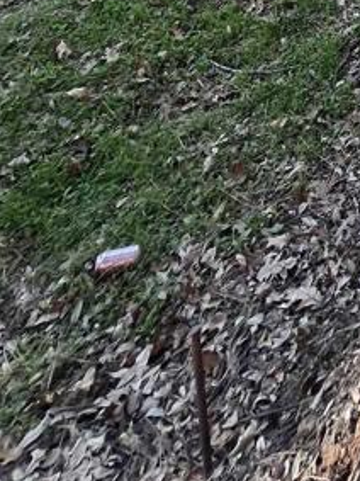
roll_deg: +0.4
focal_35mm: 47
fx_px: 652
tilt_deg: -6.6
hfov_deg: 23.3
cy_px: -381
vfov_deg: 22.6
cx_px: 569
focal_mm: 1.57
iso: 50
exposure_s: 1/99
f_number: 1.8
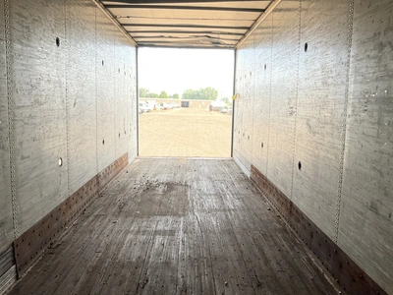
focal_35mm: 29
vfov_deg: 48.2
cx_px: 196
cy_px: 148
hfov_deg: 61.7
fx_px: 329
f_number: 1.8
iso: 20
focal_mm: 3
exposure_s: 1/203
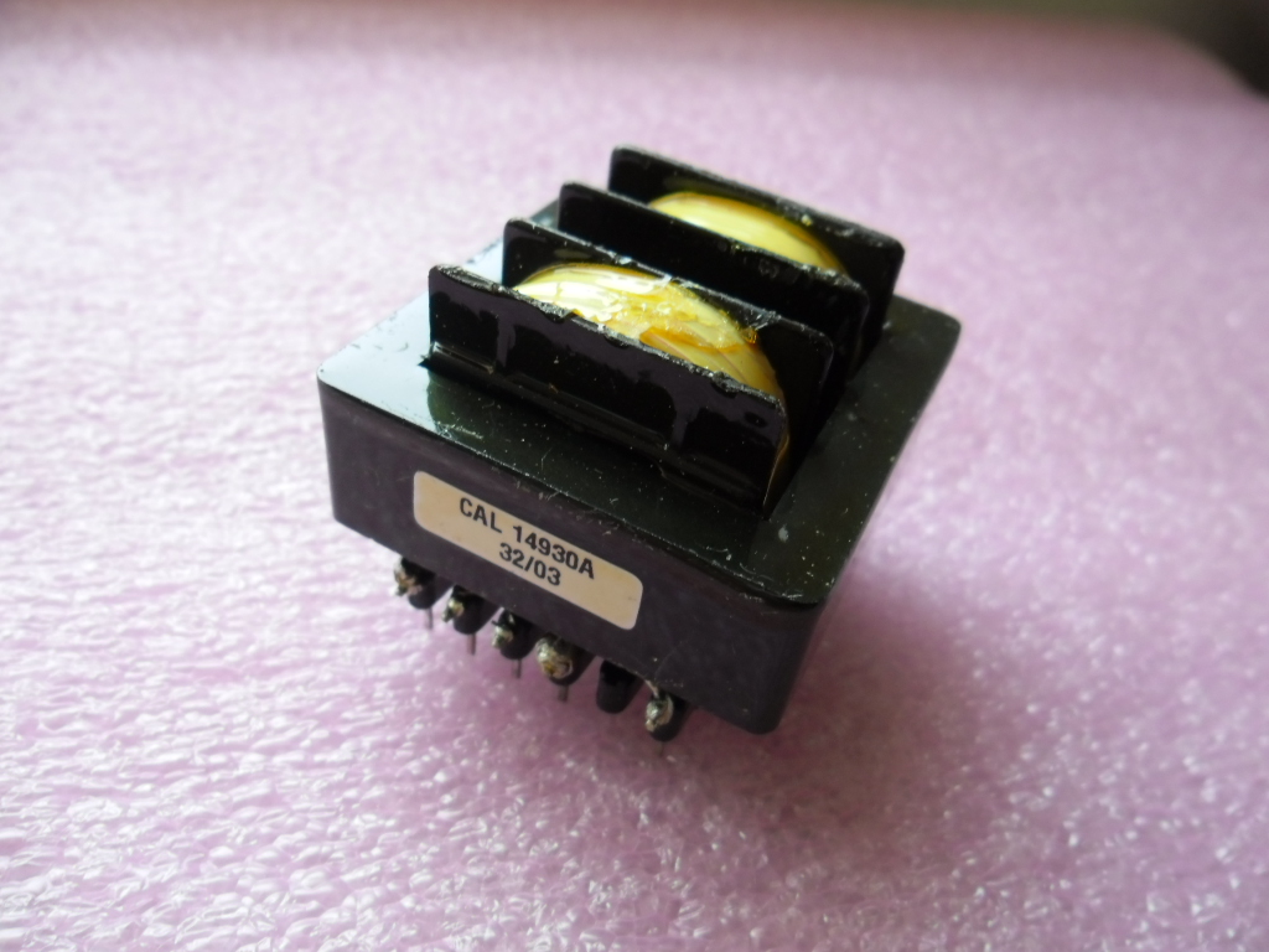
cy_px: 476
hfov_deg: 65.3
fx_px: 990
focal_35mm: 27
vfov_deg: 51.4
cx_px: 634
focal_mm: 4.9
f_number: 3.5
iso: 100
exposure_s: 1/43
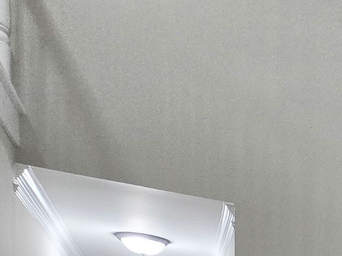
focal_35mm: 54
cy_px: 416
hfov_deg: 19.9
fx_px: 534
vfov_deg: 21.3
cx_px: 669
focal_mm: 2.2
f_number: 2.2
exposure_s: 1/60
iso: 250
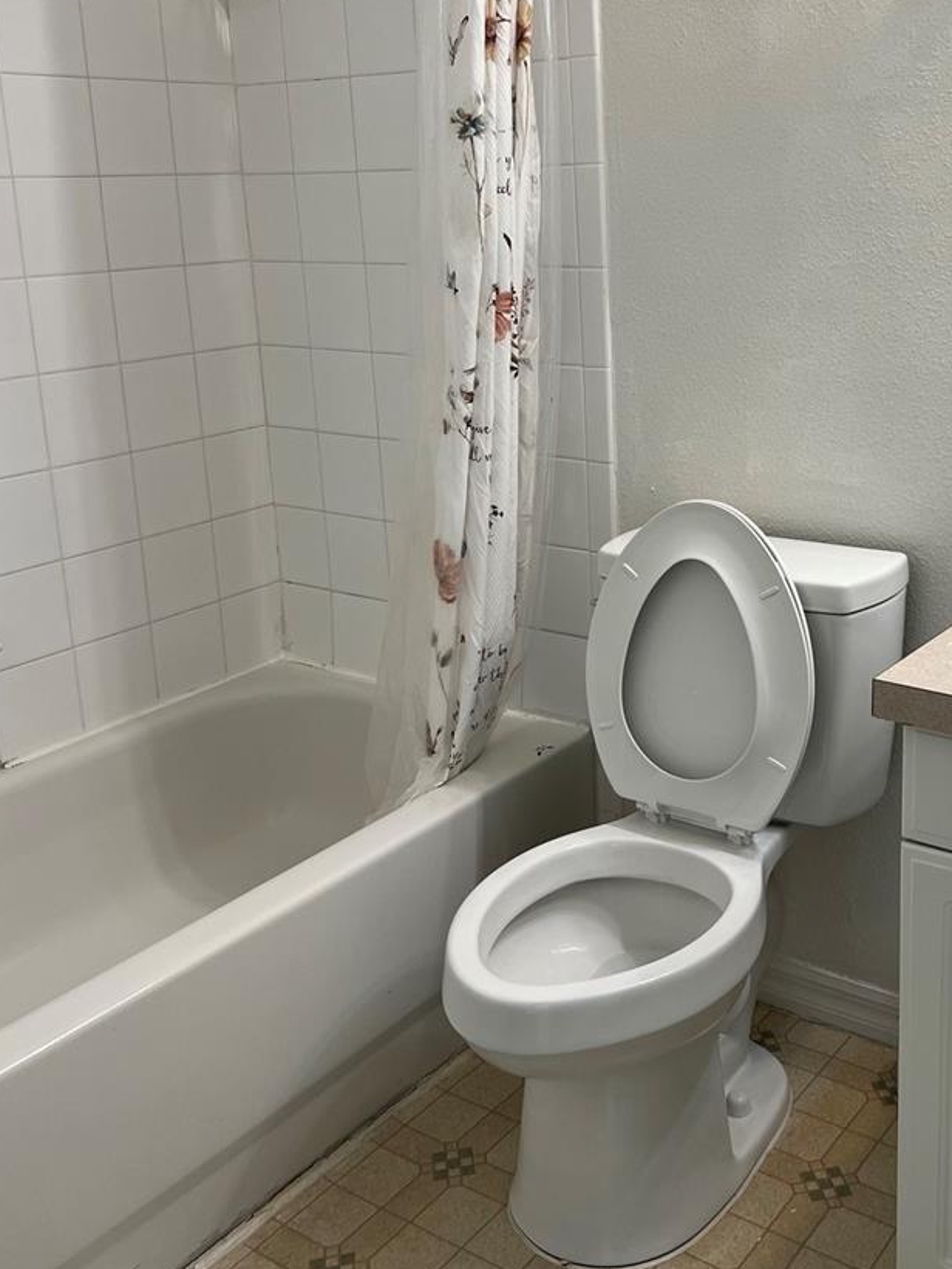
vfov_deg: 48.7
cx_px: 638
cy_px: 521
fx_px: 1393
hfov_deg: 37.3
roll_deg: +1.4
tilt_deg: -14.0
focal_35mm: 38
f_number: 1.5
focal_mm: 5.7
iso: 80
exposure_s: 1/120
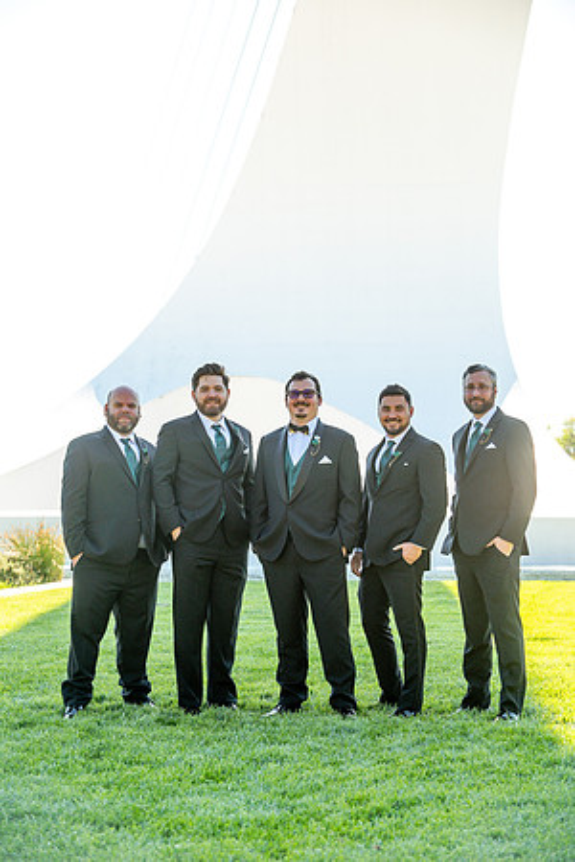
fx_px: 2348
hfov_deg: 14.0
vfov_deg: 20.8
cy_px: 431
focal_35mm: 98
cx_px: 288
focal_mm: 98
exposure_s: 1/640
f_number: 5.6
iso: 400
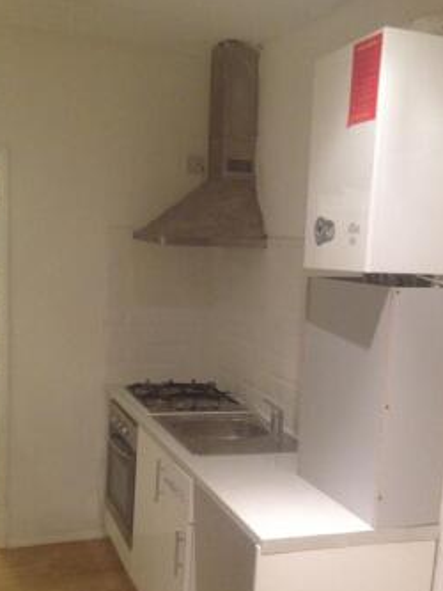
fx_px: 784
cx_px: 239
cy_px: 381
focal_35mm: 46
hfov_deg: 31.5
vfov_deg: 40.8
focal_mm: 4.28
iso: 250
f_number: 2.4
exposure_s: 1/20
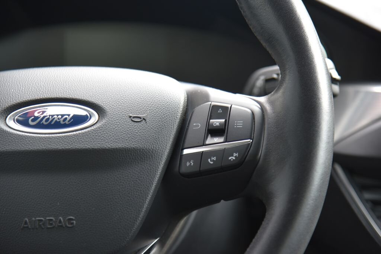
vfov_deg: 11.4
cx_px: 190
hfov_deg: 17.1
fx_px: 1271
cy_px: 127
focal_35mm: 120
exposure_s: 1/30
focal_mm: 120
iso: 500
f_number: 4
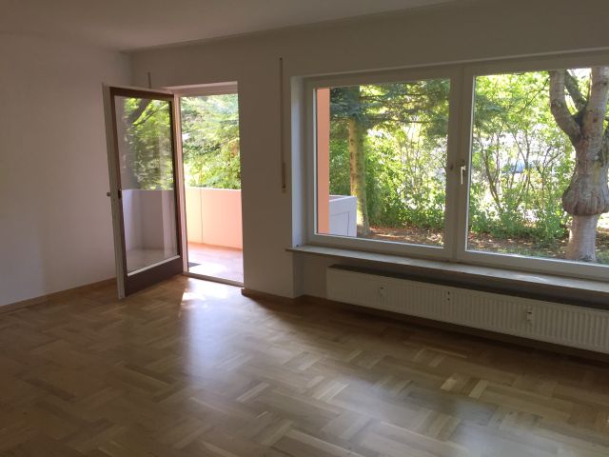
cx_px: 304
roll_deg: +0.2
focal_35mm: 29
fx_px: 510
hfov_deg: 61.7
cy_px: 228
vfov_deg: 48.2
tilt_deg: -9.9
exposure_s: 1/30
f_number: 2.2
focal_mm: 4.15
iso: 32
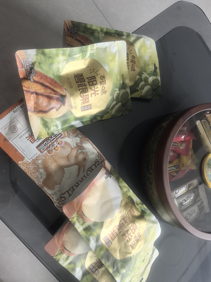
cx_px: 106
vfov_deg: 65.3
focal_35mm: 27
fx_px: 219
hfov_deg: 51.4
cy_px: 141
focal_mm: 6.98
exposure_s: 1/100
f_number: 2
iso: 125
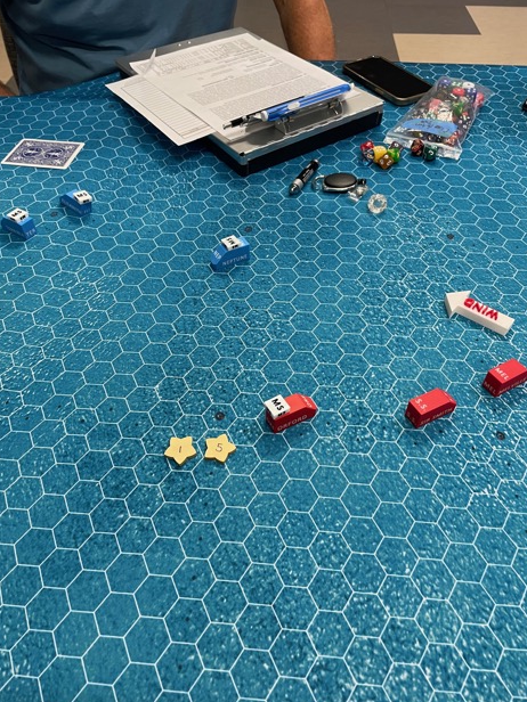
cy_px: 344
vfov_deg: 65.3
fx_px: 548
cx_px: 256
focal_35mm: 27
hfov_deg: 51.3
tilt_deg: -47.1
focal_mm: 4.2
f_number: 1.6
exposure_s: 1/60
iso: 80
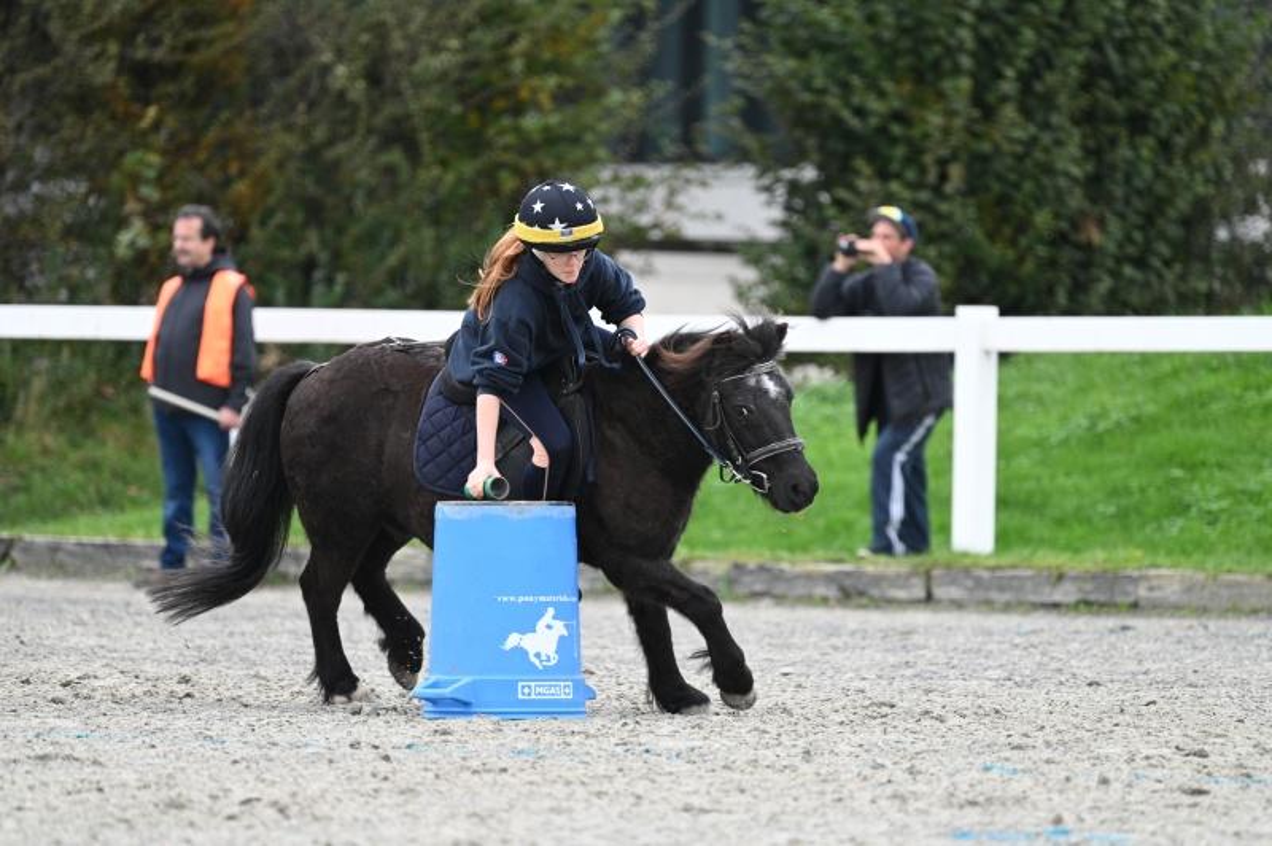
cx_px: 636
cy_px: 423
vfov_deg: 3.4
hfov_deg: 5.2
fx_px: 14121
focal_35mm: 400
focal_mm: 400
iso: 2800
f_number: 5.6
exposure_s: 1/800
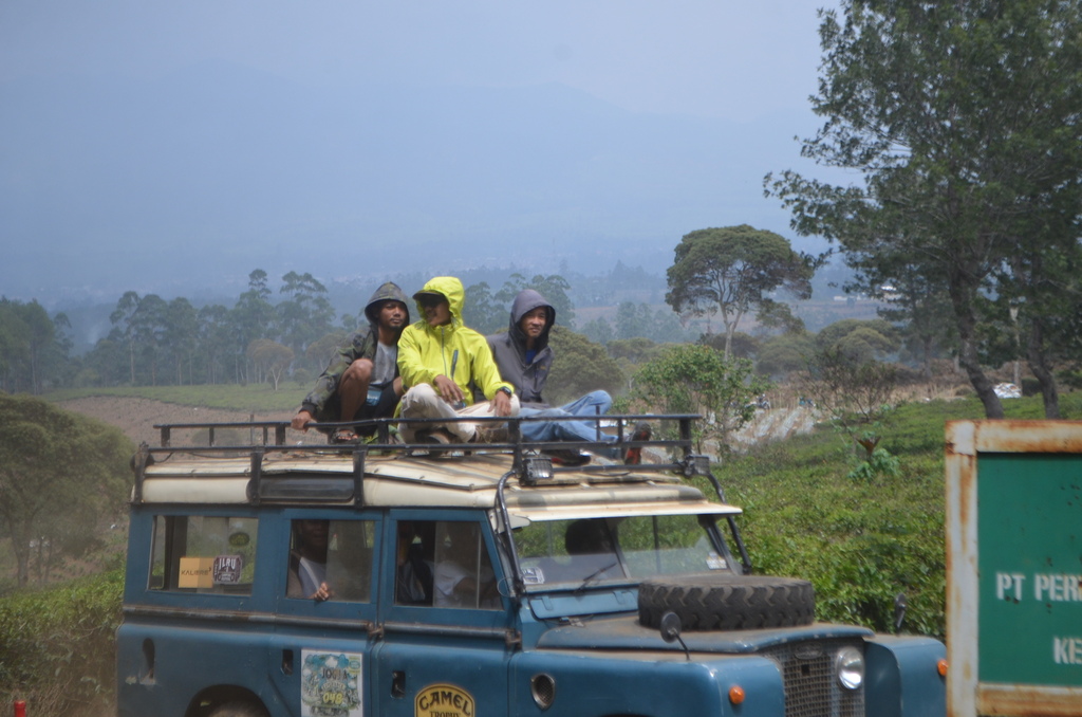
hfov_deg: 24.7
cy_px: 358
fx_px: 2474
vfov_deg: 16.5
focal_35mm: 82
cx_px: 541
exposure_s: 1/1250
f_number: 5.6
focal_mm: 55
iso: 400
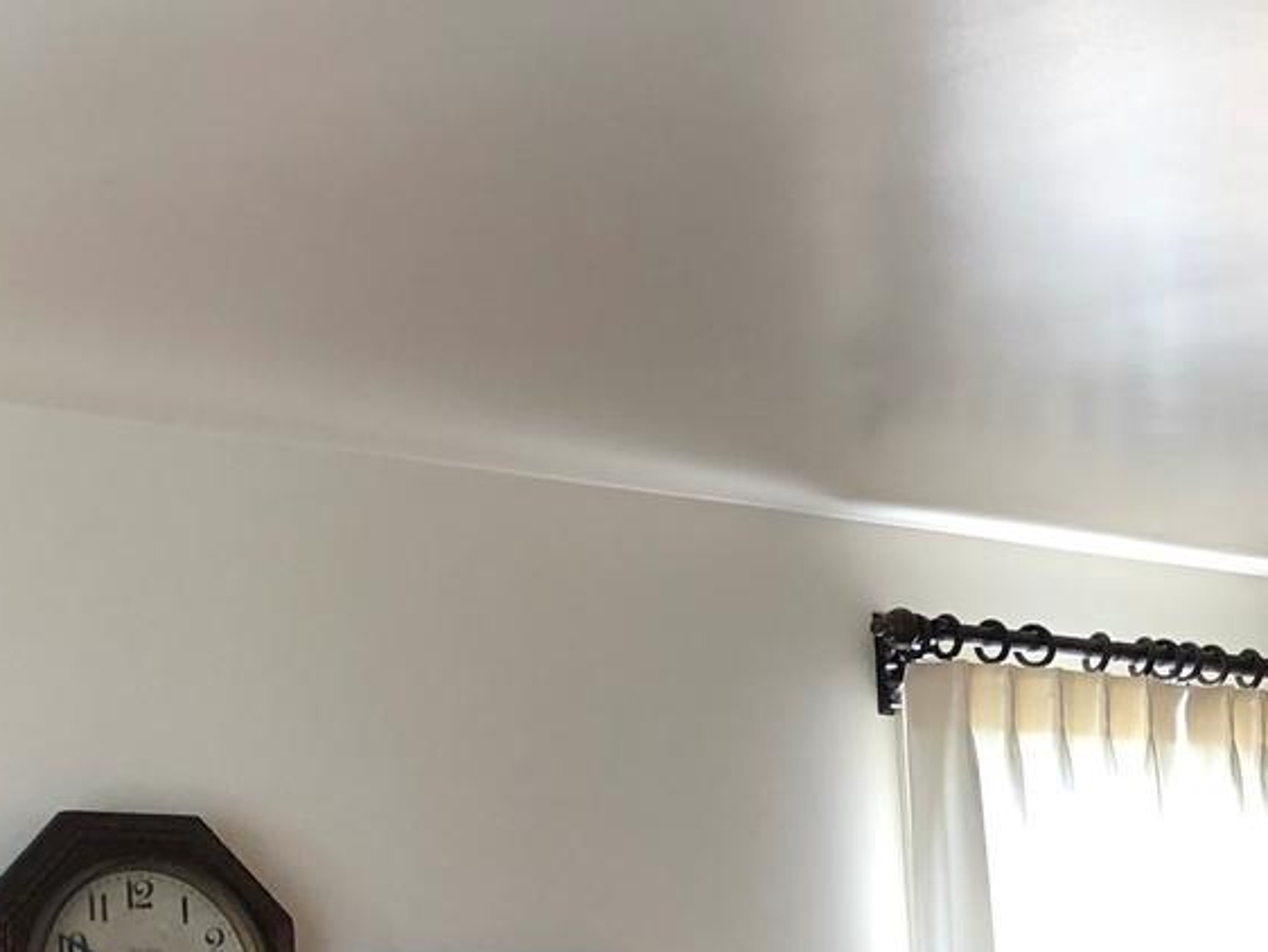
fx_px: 3738
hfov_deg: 17.9
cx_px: 1670
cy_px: 1119
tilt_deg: +2.2
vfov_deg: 14.1
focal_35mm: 102
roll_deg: +4.0
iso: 25
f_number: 1.8
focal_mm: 3.99
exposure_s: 1/30
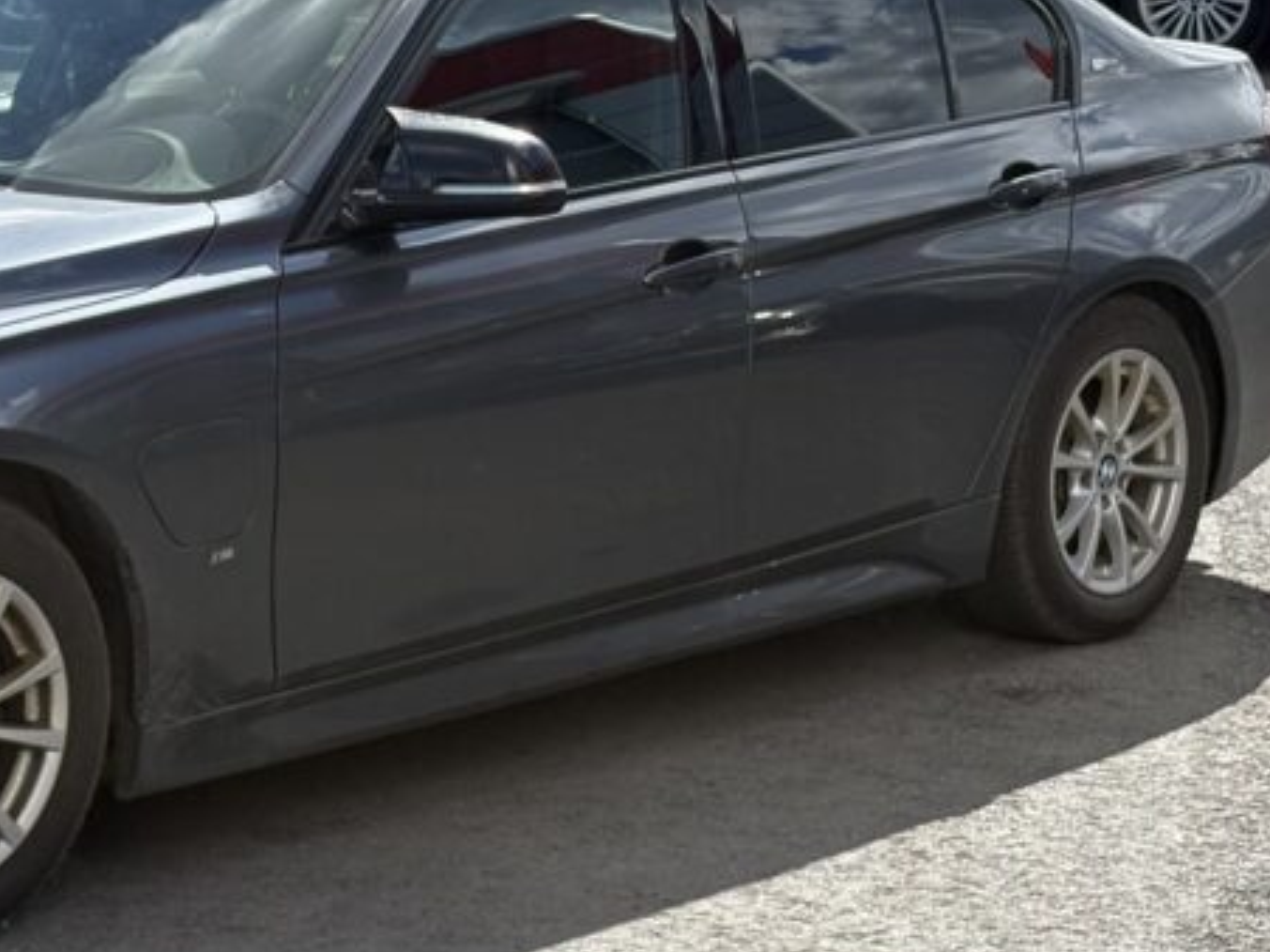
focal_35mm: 118
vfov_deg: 12.5
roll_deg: -2.1
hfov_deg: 16.6
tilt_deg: -10.4
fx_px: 4328
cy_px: 442
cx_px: 242
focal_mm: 5.96
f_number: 1.6
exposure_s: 1/2075
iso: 50
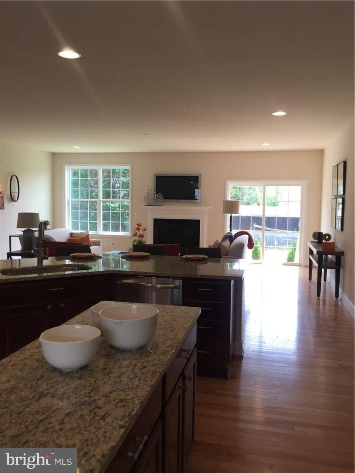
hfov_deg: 48.2
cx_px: 178
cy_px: 236
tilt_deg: -1.9
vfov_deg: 61.7
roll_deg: -1.2
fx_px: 397
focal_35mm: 29
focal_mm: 4.15
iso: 40
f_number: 2.2
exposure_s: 1/120
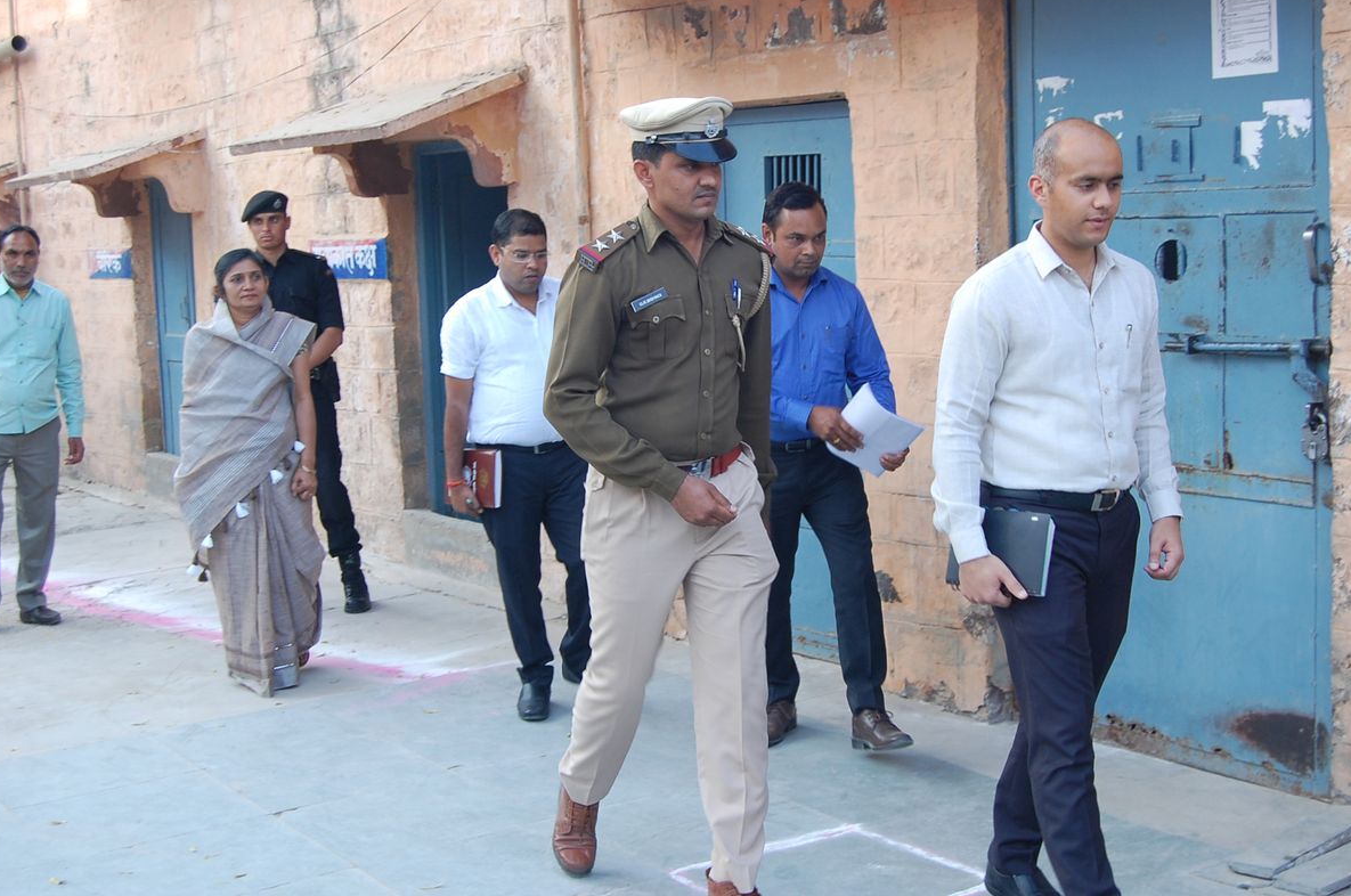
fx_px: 1969
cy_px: 390
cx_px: 712
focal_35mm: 53
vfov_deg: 25.6
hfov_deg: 37.9
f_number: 4.5
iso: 400
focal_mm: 31
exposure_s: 1/80
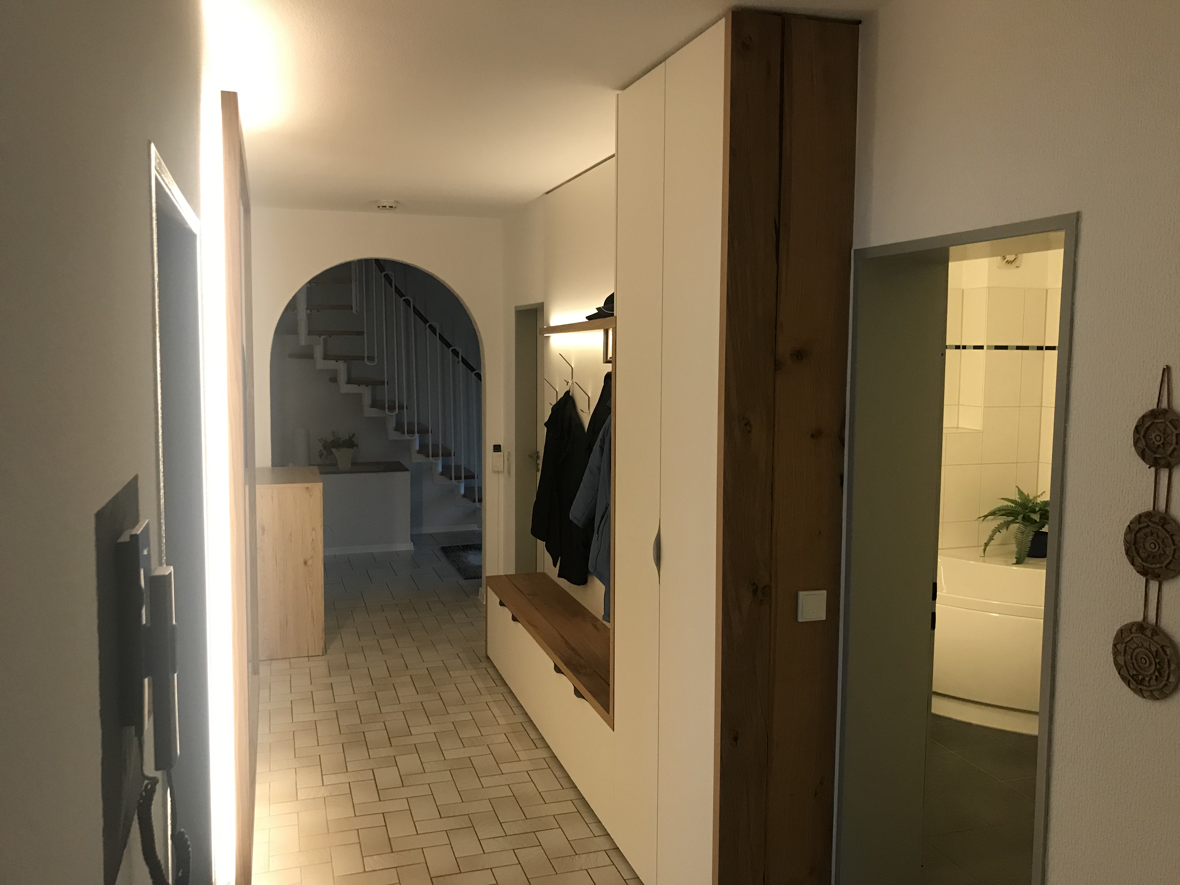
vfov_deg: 49.7
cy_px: 442
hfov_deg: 63.4
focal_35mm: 28
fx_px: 954
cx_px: 590
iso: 80
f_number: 1.8
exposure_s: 1/16
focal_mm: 3.99
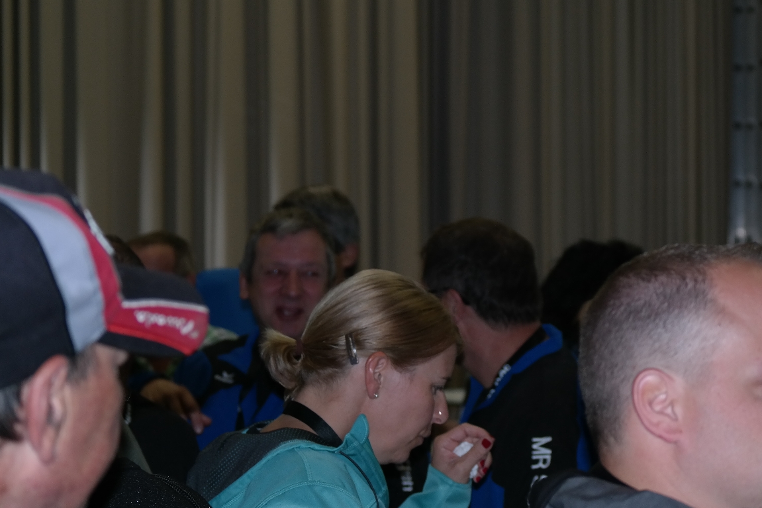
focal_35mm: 107
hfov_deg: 19.1
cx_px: 472
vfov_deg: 12.8
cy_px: 264
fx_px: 2264
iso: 400
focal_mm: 50
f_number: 4
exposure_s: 1/80
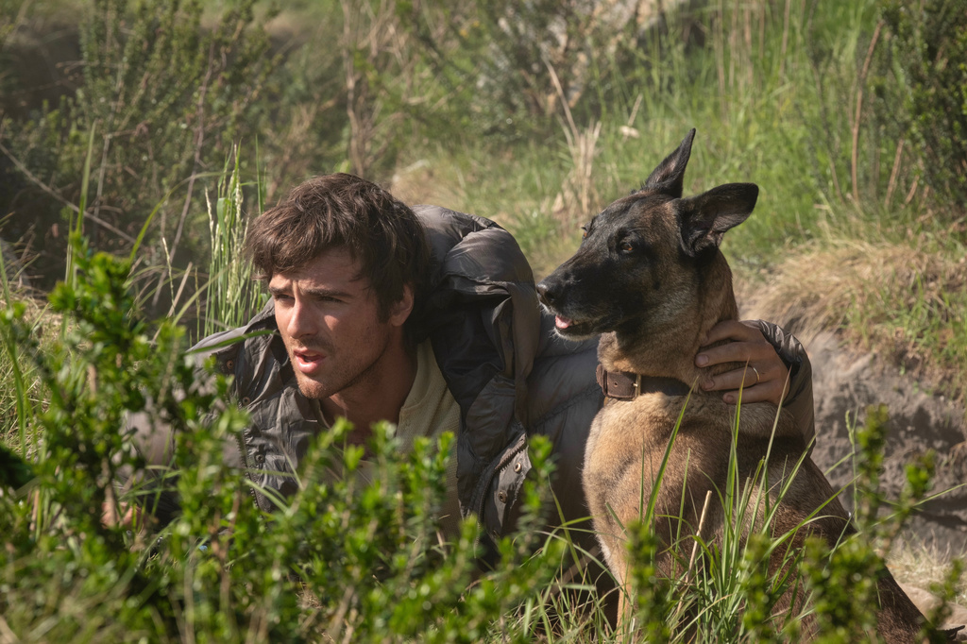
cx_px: 484
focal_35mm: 210
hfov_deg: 9.8
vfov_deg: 6.5
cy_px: 322
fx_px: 5639
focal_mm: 140
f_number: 9
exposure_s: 1/500
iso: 400
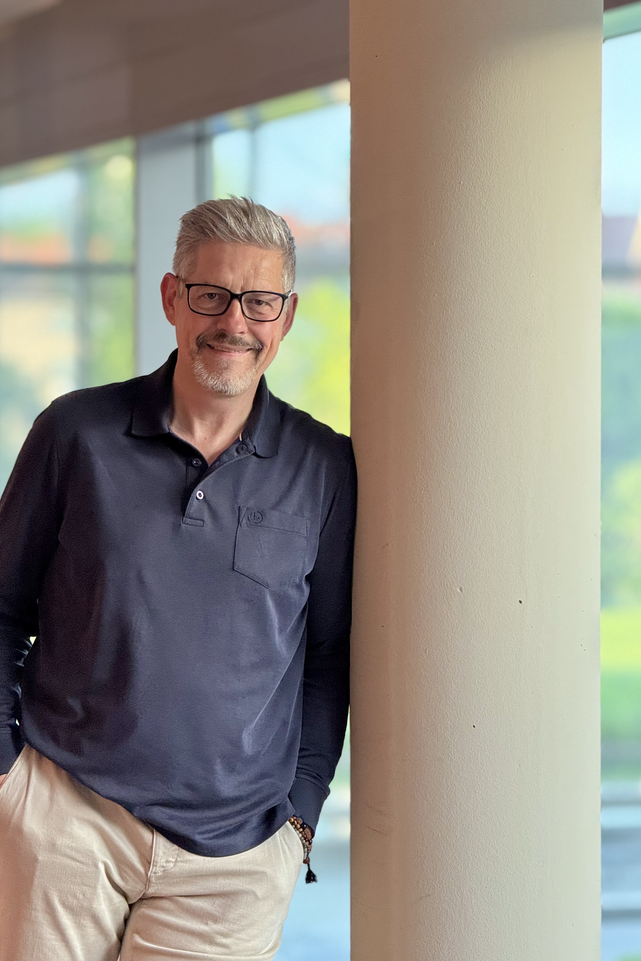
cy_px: 480
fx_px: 3338
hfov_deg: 11.0
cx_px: 293
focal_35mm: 125
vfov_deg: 16.4
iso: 250
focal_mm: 15.66
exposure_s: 1/100
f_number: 2.8
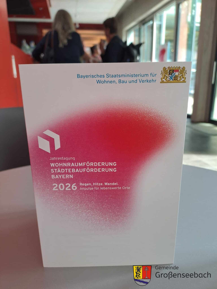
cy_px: 144
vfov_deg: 69.4
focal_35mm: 25
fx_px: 209
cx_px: 108
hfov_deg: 54.9
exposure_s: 1/50
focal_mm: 4.65
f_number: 1.8
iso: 64
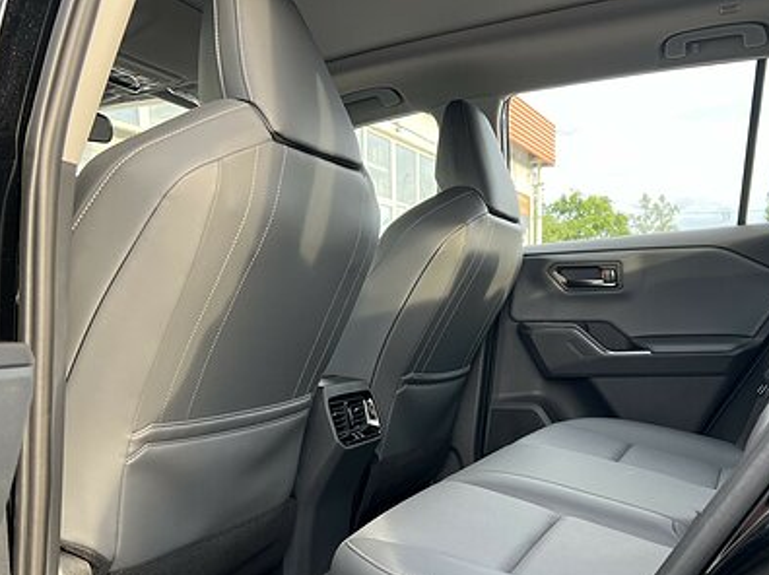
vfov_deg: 39.0
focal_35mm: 36
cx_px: 456
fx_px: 799
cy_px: 396
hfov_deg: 51.1
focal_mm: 5.7
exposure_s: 1/121
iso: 40
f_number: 1.5
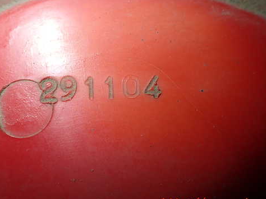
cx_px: 121
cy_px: 85
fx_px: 292
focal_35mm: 38
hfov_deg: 48.9
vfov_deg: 37.6
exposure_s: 1/125
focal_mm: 5.4
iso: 160
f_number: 2.3
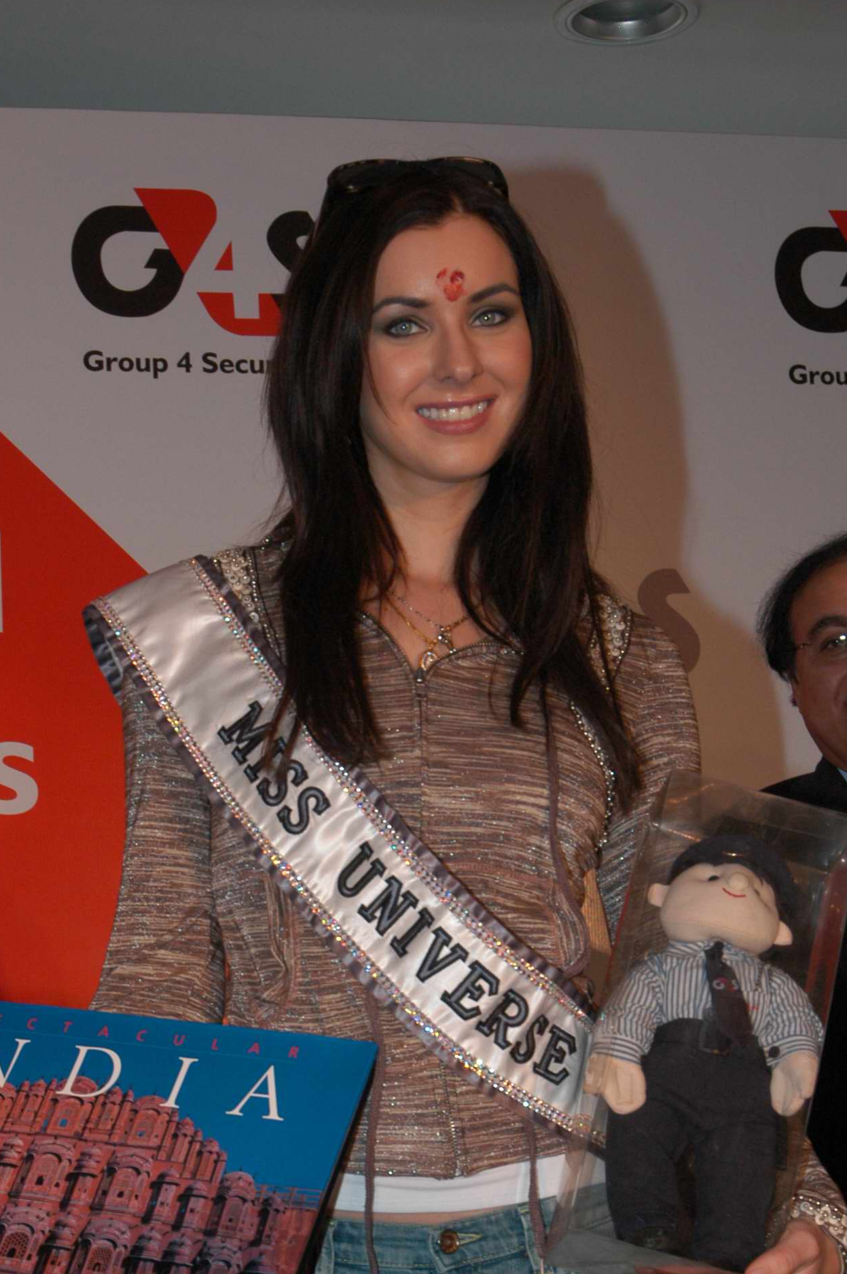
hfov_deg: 17.7
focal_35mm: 77
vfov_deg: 26.1
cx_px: 346
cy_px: 916
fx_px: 2722
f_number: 6.3
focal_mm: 32
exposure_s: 1/125
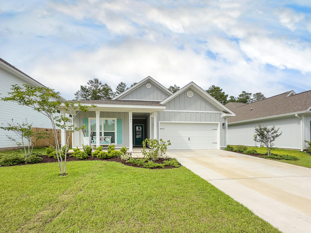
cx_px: 156
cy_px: 116
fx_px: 126
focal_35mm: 14
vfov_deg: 85.7
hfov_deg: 102.1
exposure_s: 1/2100
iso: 40
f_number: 2.2
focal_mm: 2.22
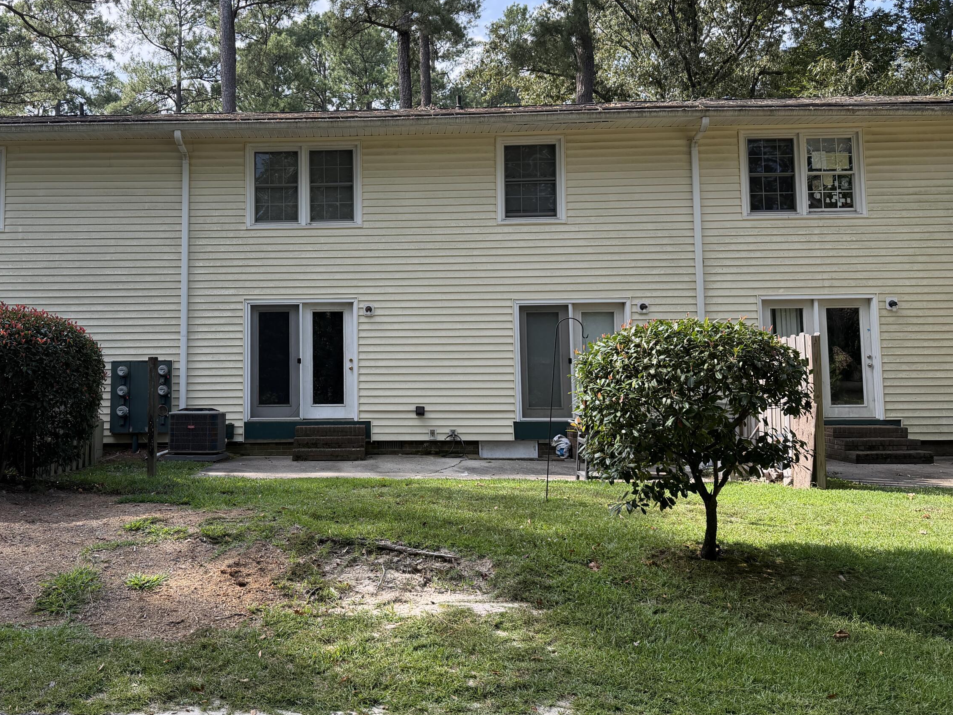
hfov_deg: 55.9
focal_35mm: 32
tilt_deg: +6.0
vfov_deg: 44.1
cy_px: 315
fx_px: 881
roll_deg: +0.6
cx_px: 335
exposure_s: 1/1060
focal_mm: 6.76
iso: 100
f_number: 1.78
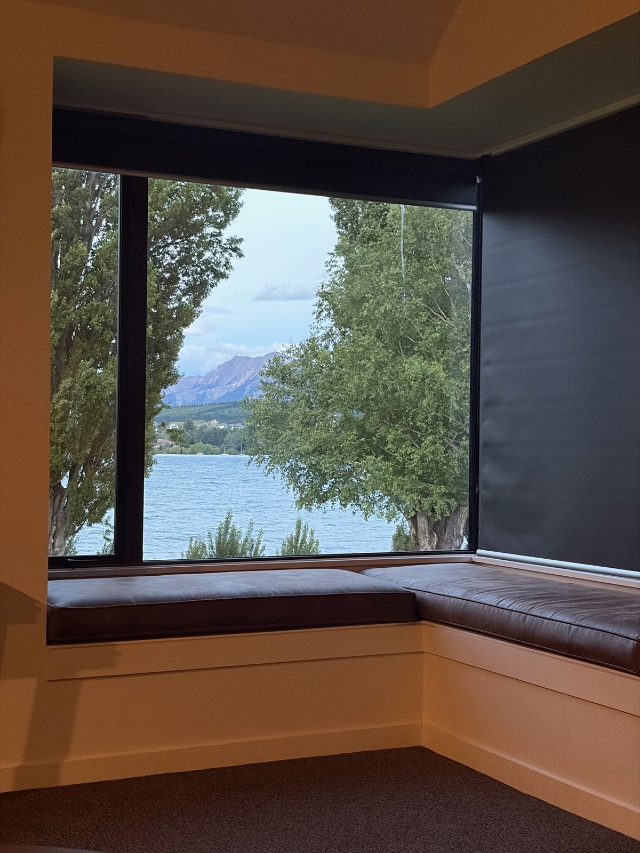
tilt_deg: +0.7
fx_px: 1282
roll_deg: -0.3
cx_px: 320
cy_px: 426
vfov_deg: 36.8
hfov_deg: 28.0
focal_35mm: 52
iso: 320
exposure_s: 1/25
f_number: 1.6
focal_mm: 5.96
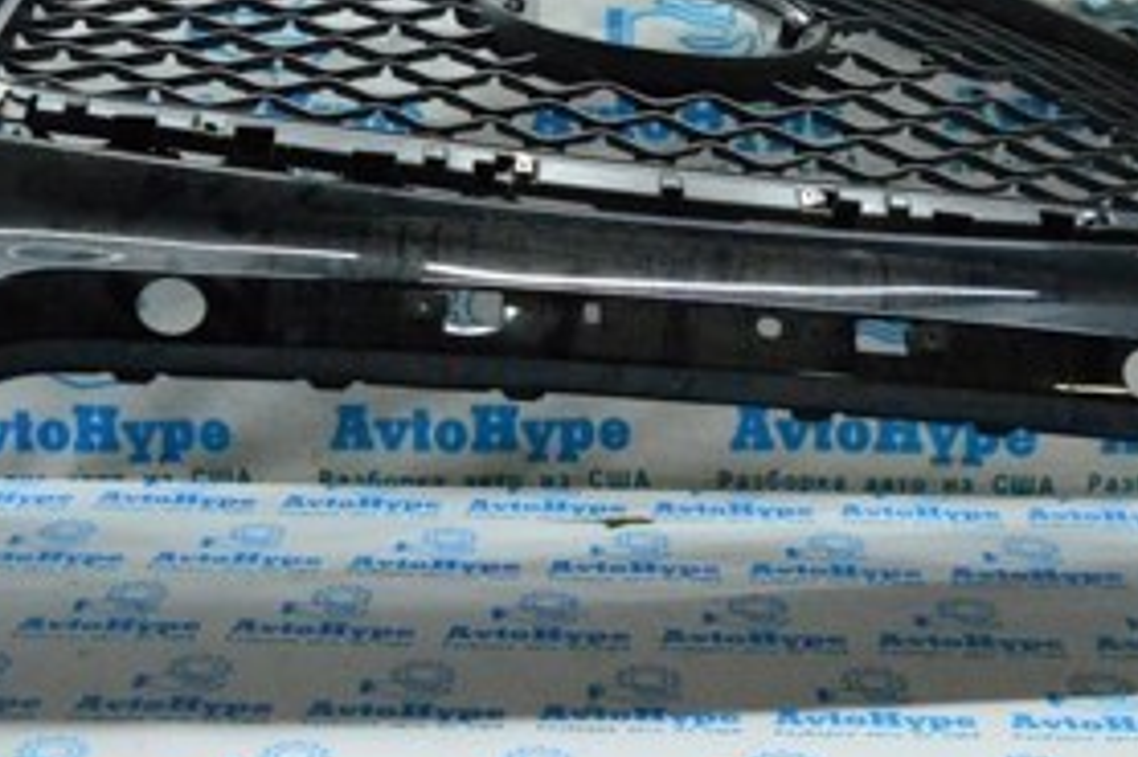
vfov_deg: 19.6
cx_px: 471
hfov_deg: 29.2
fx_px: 2180
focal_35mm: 69
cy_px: 178
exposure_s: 1/800
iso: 6400
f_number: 4
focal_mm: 20
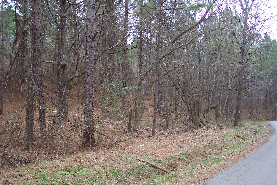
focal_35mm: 38
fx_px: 292
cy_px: 92
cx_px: 138
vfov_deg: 35.1
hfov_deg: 50.7
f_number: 2.8
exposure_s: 1/60
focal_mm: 8
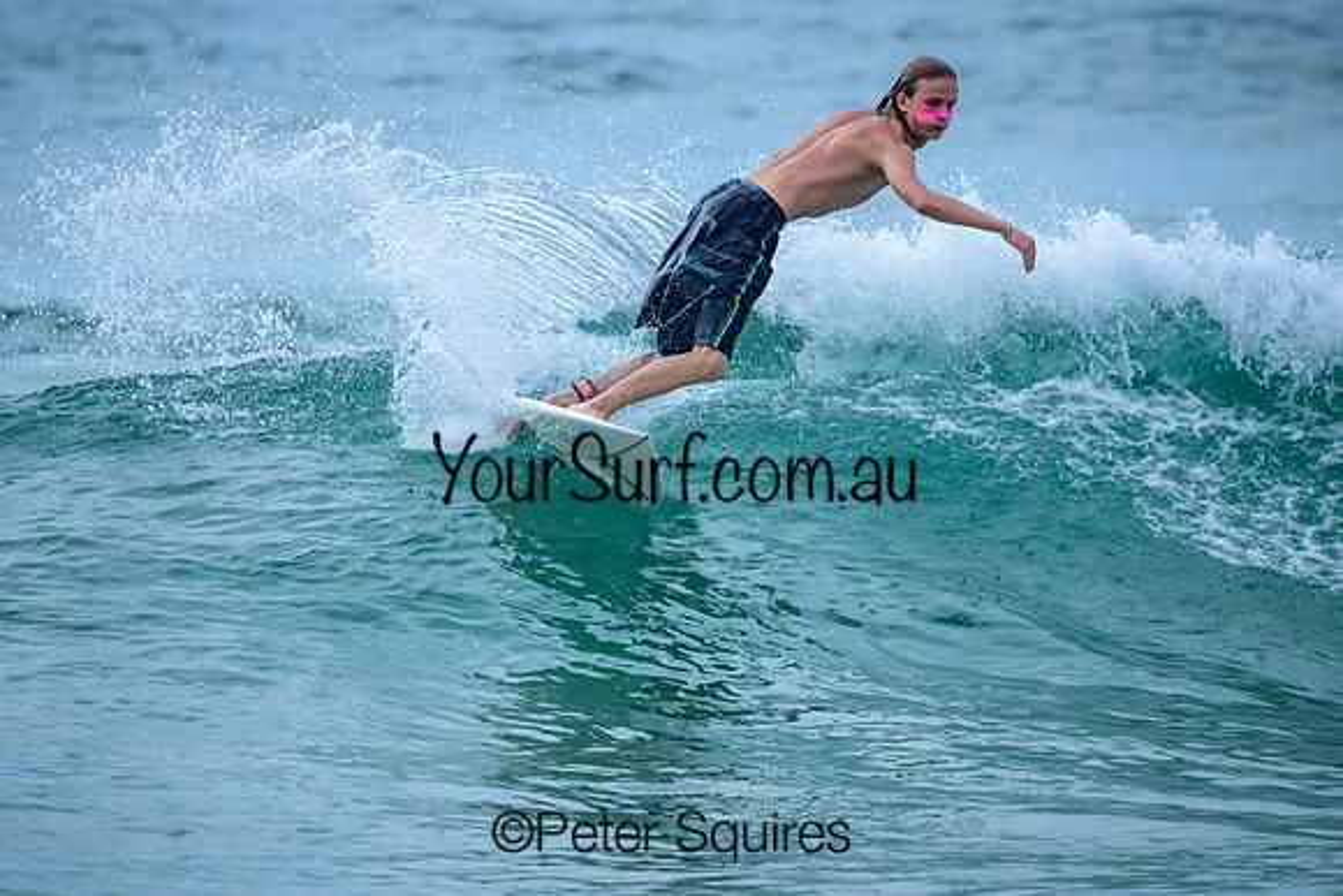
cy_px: 452
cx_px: 669
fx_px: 36857
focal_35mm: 988
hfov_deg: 2.1
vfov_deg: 1.4
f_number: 6.3
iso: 560
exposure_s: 1/3200
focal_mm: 800
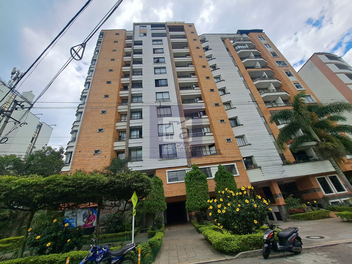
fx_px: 132
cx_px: 176
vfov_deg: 89.9
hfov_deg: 106.2
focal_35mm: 13
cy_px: 132
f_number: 2.2
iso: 50
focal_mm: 1.74
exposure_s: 1/1838
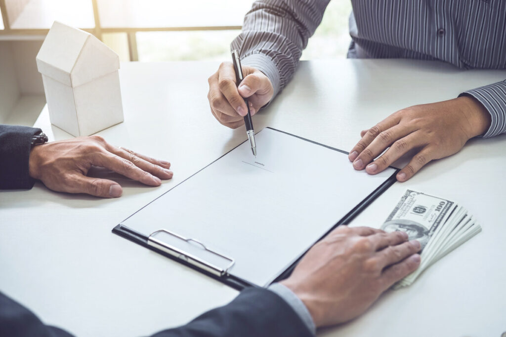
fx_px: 745
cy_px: 168
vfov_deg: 25.5
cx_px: 253
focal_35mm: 53
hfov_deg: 37.5
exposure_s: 1/125
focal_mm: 35
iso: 200
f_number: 2.8
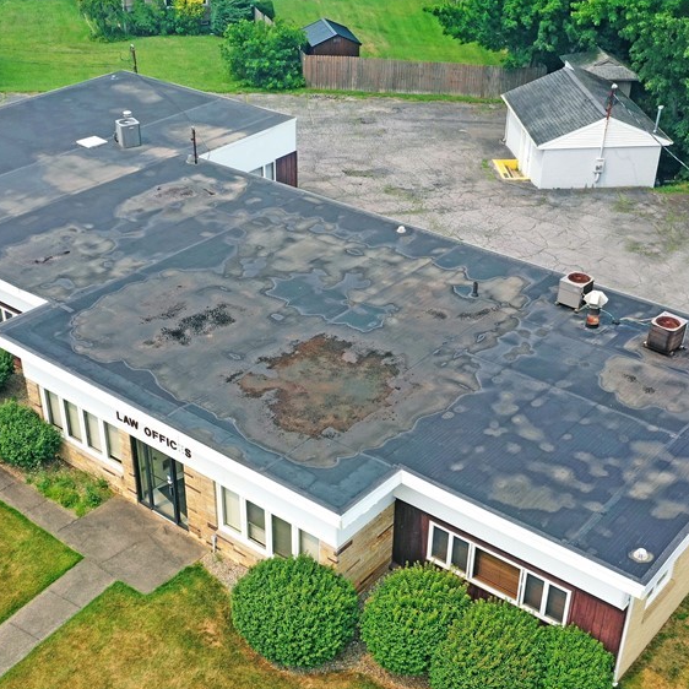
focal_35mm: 46
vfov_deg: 36.7
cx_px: 304
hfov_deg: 36.7
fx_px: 1036
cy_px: 406
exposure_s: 1/320
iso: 100
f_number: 5.6
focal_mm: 10.26
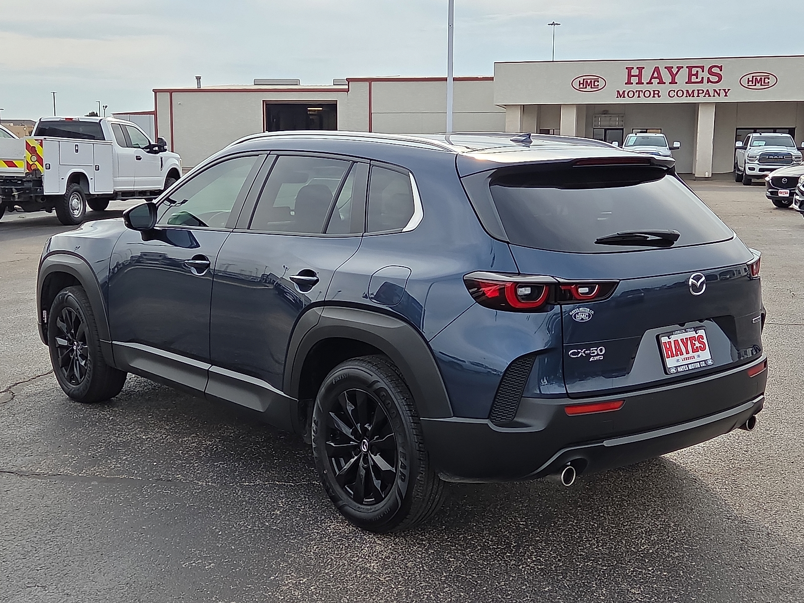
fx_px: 1045
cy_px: 302
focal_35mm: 45
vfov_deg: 32.2
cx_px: 402
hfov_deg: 42.1
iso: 25
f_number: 1.8
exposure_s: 1/1000
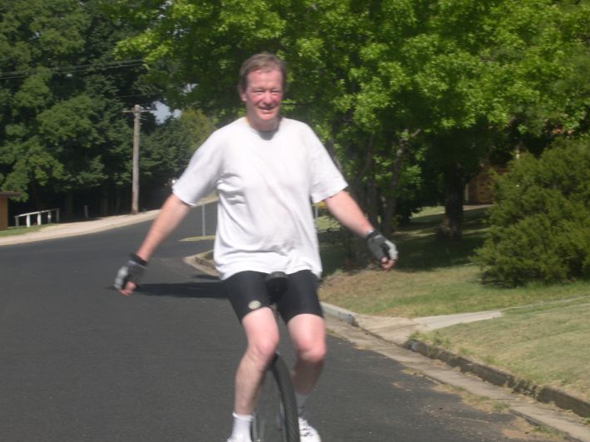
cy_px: 236
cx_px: 280
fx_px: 2181
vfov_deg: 11.6
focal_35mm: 128
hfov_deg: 15.4
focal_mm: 24
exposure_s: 1/88
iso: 100
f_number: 13.4
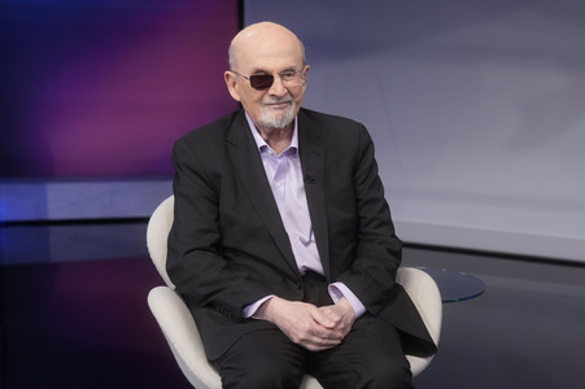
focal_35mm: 45
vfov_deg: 29.8
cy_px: 194
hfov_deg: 43.6
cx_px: 292
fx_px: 731
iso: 640
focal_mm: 30
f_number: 2.2
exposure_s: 1/200
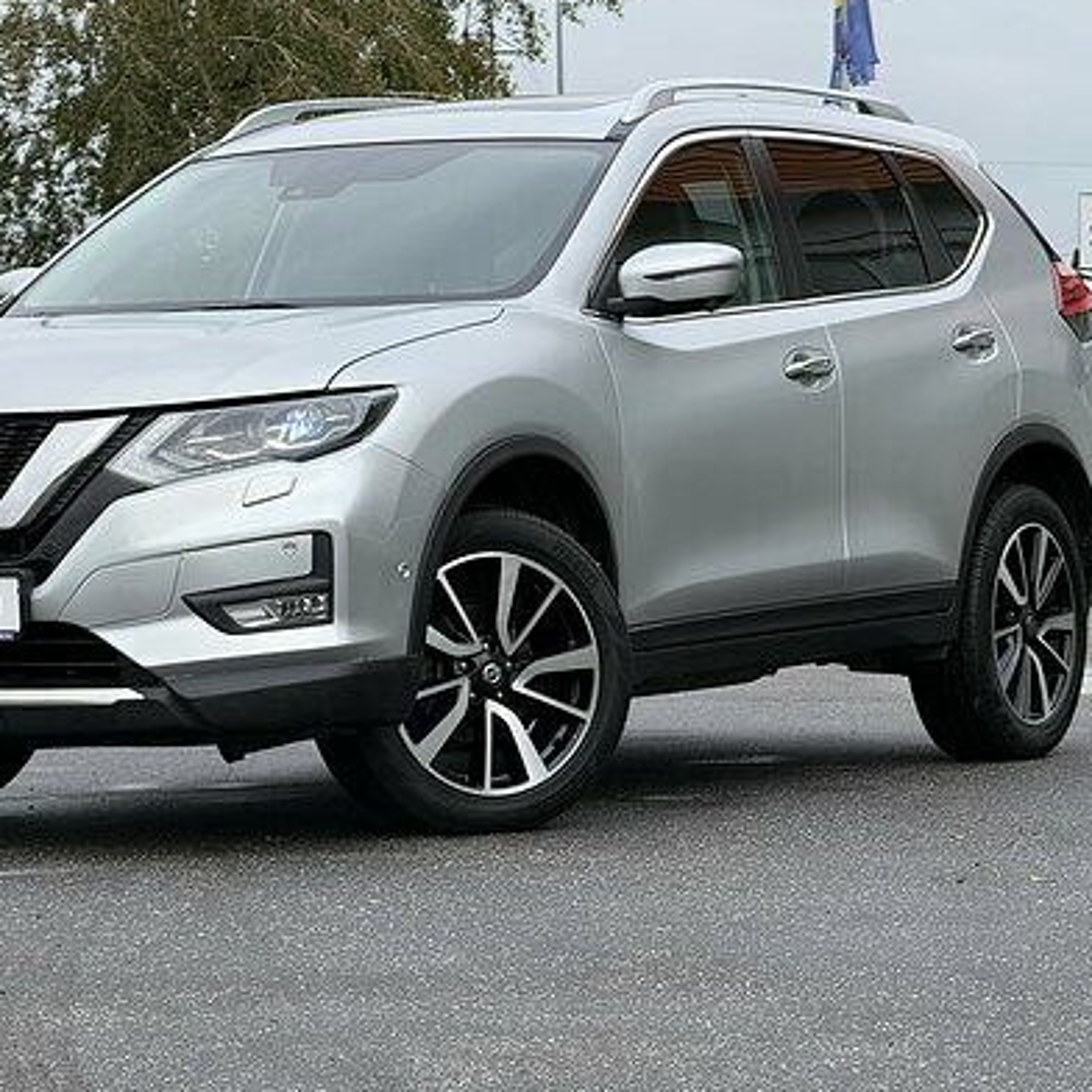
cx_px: 407
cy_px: 532
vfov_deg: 11.8
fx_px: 5282
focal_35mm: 148
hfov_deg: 11.8
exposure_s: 1/572
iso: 50
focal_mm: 15.66
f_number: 2.8
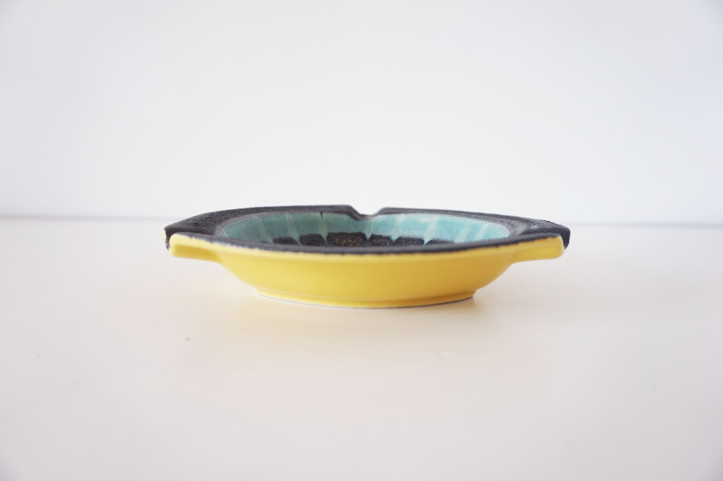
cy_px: 240
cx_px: 362
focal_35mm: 24
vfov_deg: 53.1
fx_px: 482
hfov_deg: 73.8
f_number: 4
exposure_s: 1/60
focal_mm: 16
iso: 160
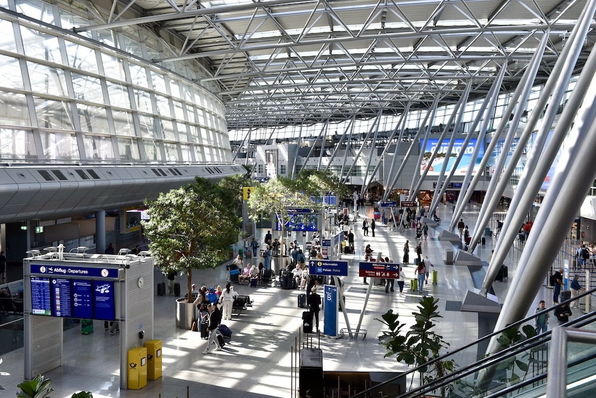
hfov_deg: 46.4
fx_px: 696
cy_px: 199
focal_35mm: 42
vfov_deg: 31.9
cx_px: 298
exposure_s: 1/160
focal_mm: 42
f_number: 6.3
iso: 500
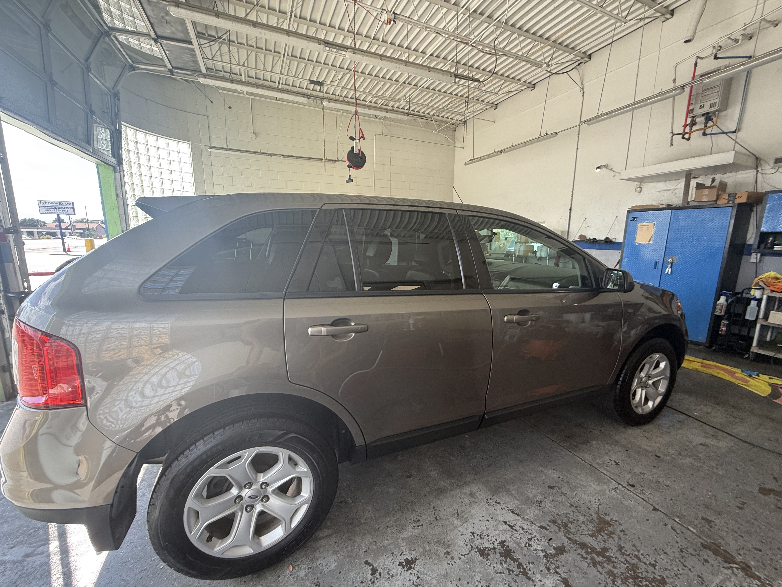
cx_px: 391
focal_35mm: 14
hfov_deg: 102.1
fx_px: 316
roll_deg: -2.1
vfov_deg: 85.7
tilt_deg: -9.9
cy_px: 294
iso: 80
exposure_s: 1/99
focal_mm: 2.22
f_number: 2.2
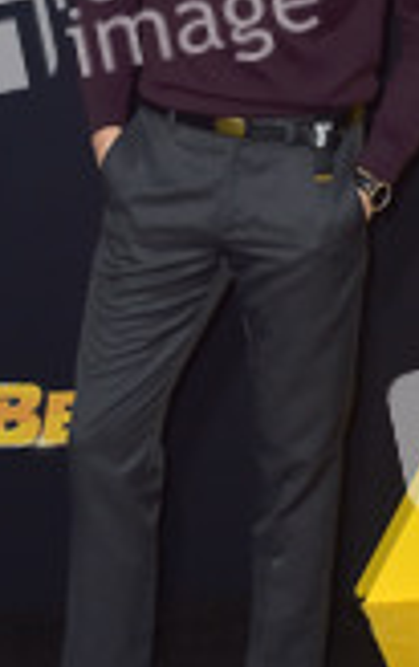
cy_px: 211
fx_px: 2349
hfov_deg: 10.2
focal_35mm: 129
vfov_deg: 16.1
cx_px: 230
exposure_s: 1/250
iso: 250
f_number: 6.3
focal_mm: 52
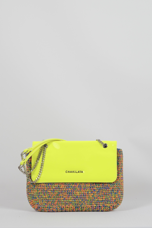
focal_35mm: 82
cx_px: 76
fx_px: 519
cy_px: 114
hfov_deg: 16.7
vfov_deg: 24.8
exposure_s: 1/125
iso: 800
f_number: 7.1
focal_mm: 54.5
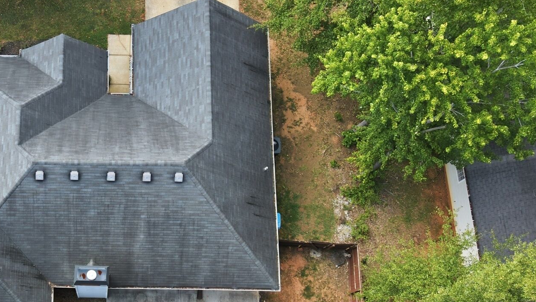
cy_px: 197
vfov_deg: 23.0
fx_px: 739
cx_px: 100
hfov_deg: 38.2
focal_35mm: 52
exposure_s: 1/640
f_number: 1.8
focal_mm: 8.7
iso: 130
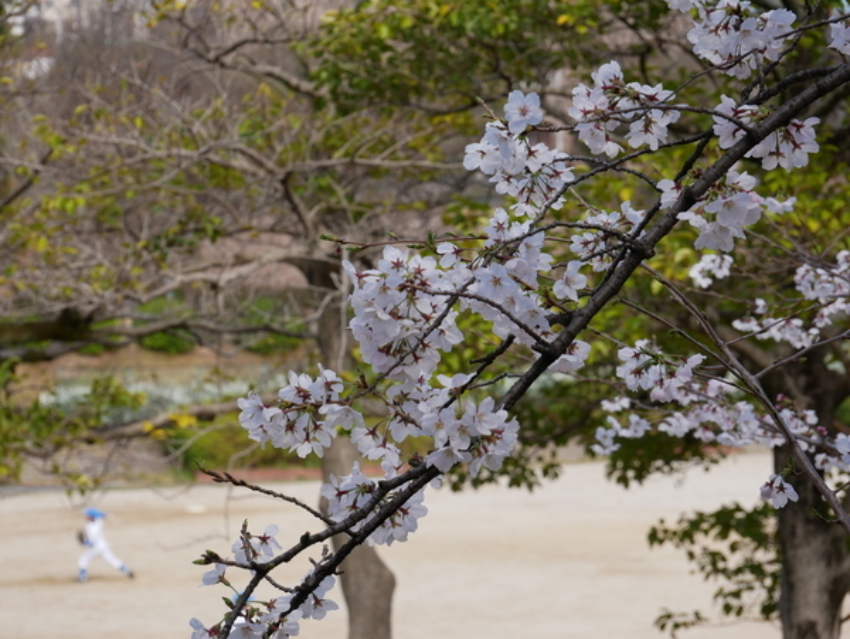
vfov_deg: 14.0
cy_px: 320
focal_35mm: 106
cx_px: 425
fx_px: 2605
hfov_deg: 18.5
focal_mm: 53
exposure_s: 1/320
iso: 200
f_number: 7.1
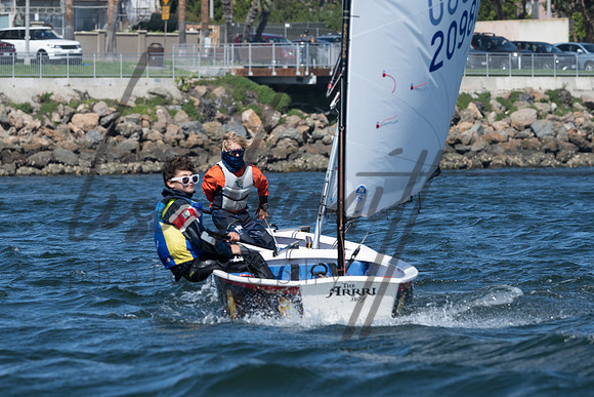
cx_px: 214
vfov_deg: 5.1
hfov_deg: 7.7
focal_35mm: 268
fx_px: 4429
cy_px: 241
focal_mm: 200
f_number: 8
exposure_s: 1/1000
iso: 320
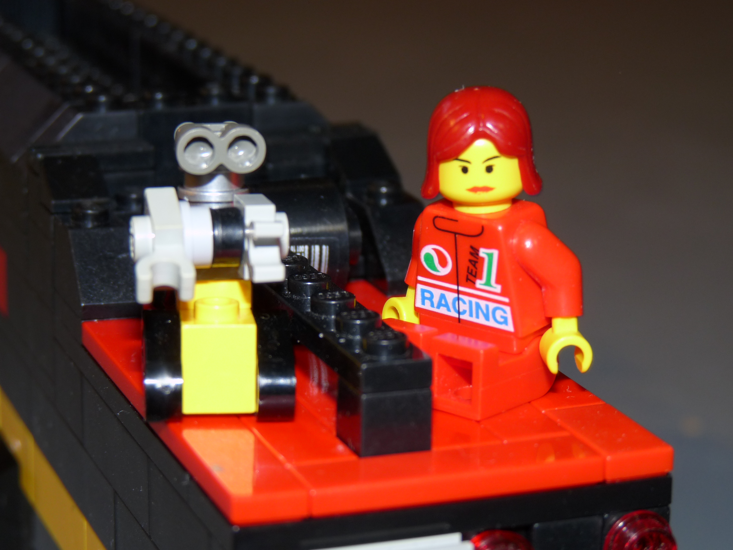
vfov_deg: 14.1
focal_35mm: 105
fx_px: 2223
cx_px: 366
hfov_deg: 18.7
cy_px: 275
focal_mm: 18.7
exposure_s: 1/8
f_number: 3.6
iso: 100
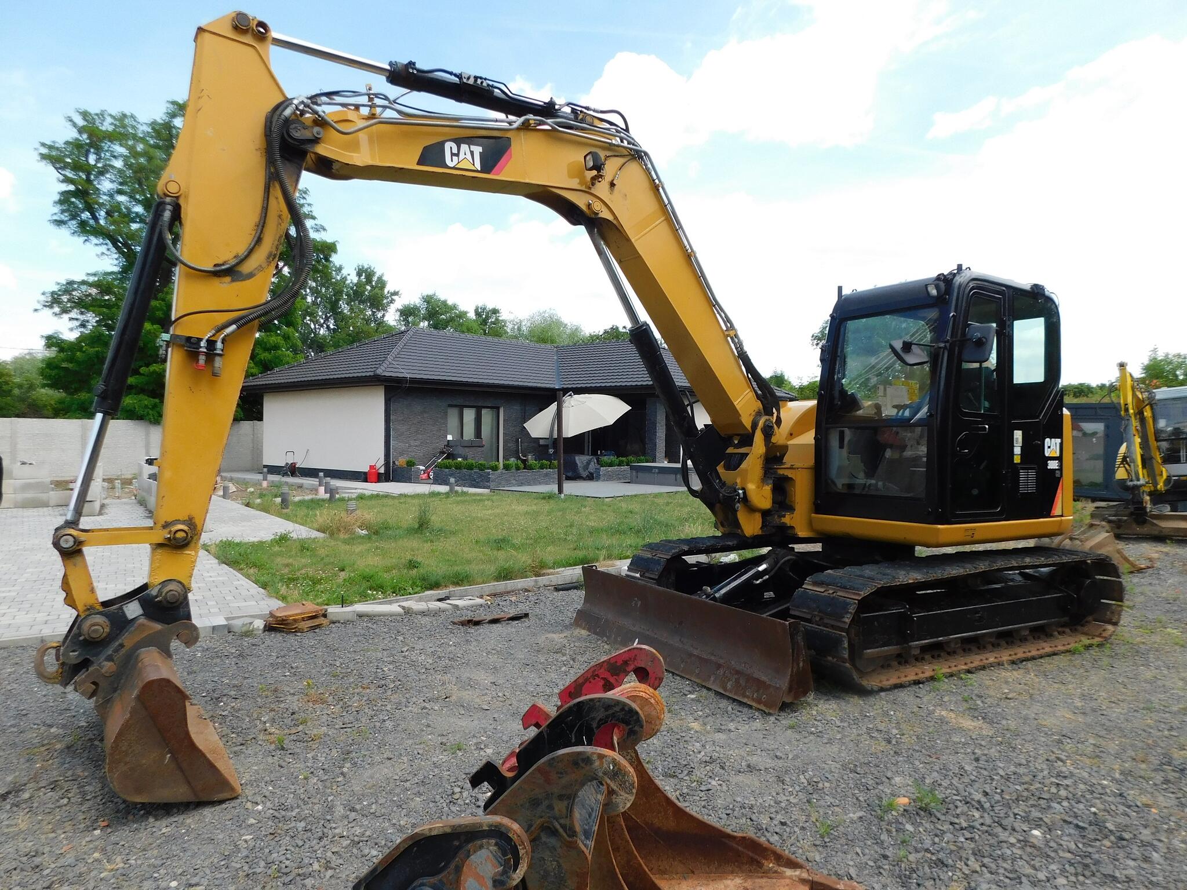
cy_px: 445
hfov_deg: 73.9
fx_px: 789
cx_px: 594
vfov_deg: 58.9
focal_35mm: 23
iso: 125
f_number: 3
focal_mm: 4
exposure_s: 1/800
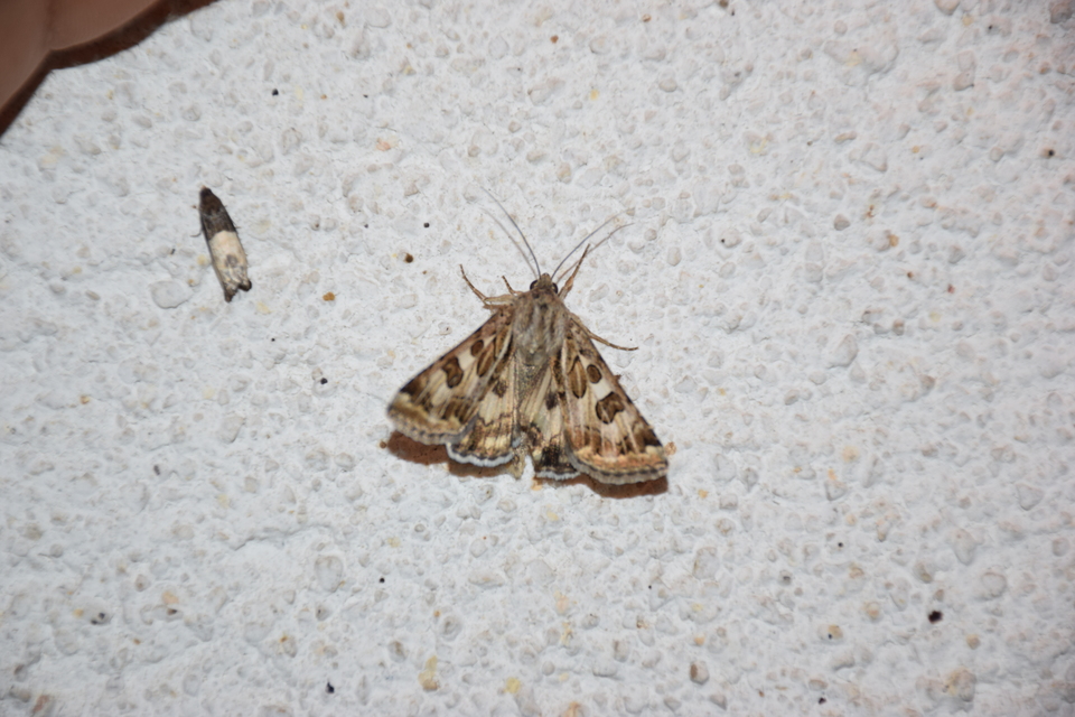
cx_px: 538
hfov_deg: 9.8
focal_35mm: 210
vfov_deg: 6.5
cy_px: 358
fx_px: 6270
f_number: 5.6
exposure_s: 1/60
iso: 400
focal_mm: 140
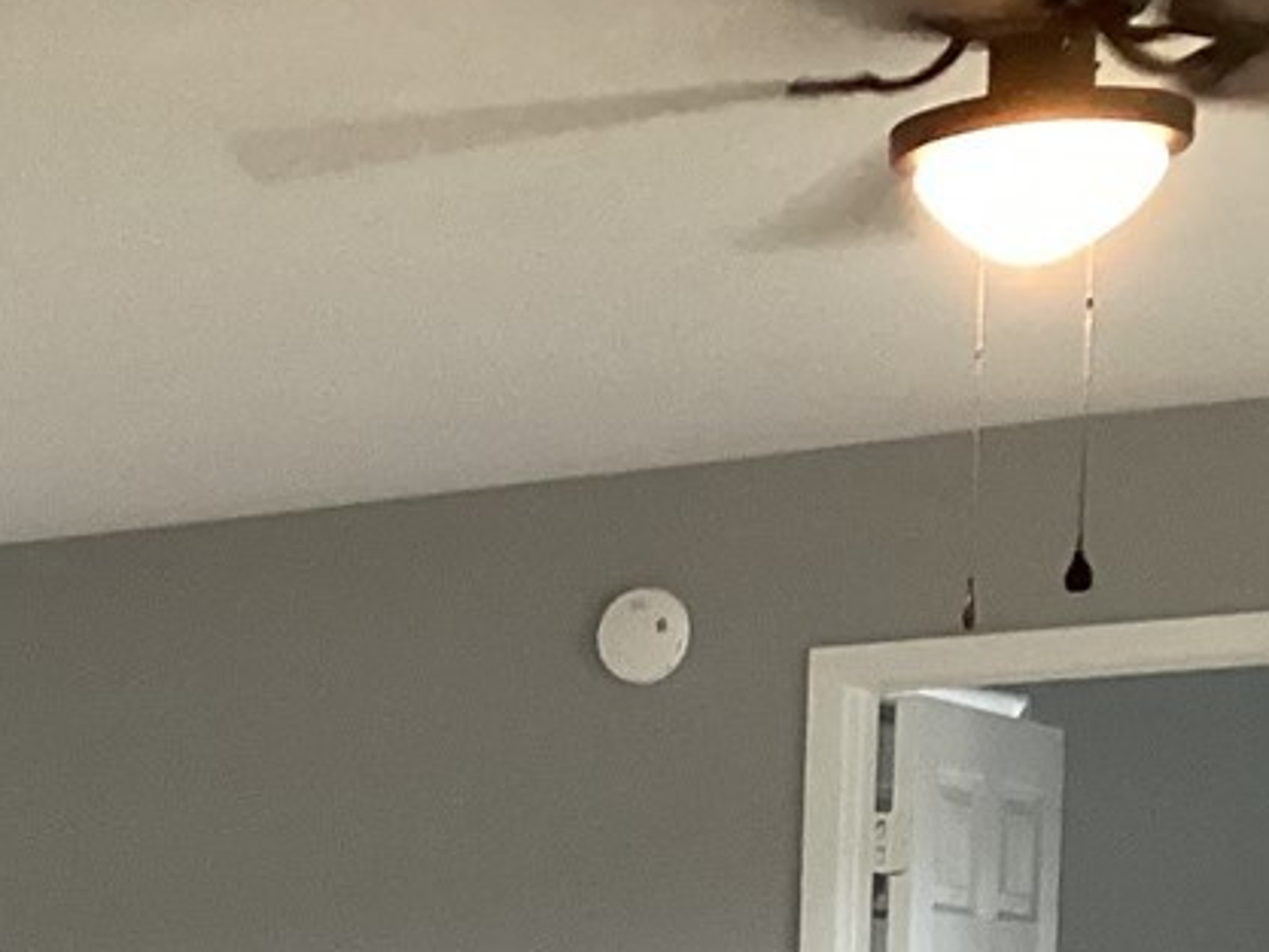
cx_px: -371
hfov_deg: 15.7
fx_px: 4364
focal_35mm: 119
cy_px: 1661
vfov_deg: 11.6
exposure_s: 1/60
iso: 200
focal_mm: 3.3
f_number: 2.4
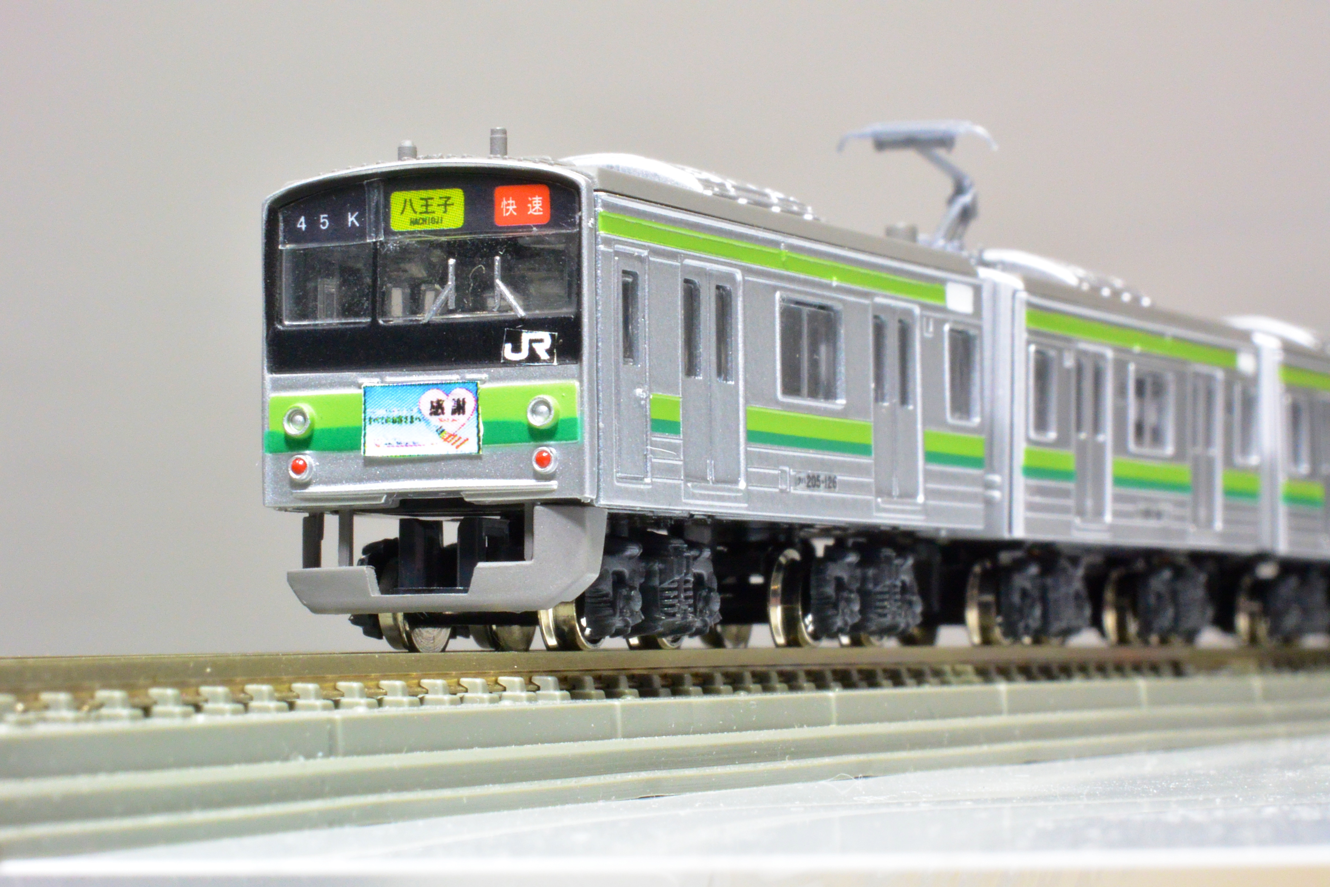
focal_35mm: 108
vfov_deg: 12.7
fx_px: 3990
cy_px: 444
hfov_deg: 18.9
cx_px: 665
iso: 800
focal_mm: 40
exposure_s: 1/2.5
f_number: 22
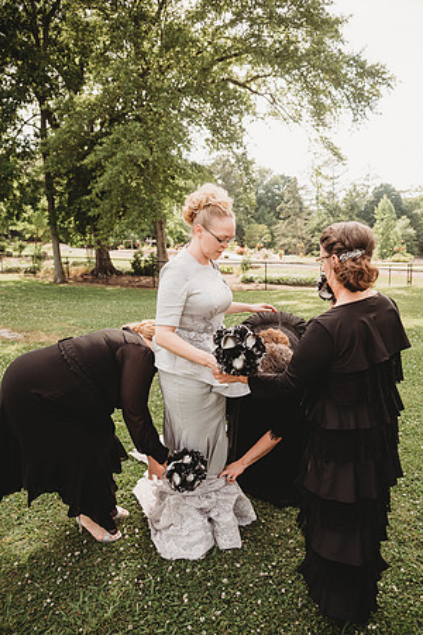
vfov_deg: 73.7
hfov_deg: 53.1
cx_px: 212
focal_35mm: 24
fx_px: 423
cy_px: 318
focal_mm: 24
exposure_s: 1/500
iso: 200
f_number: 4
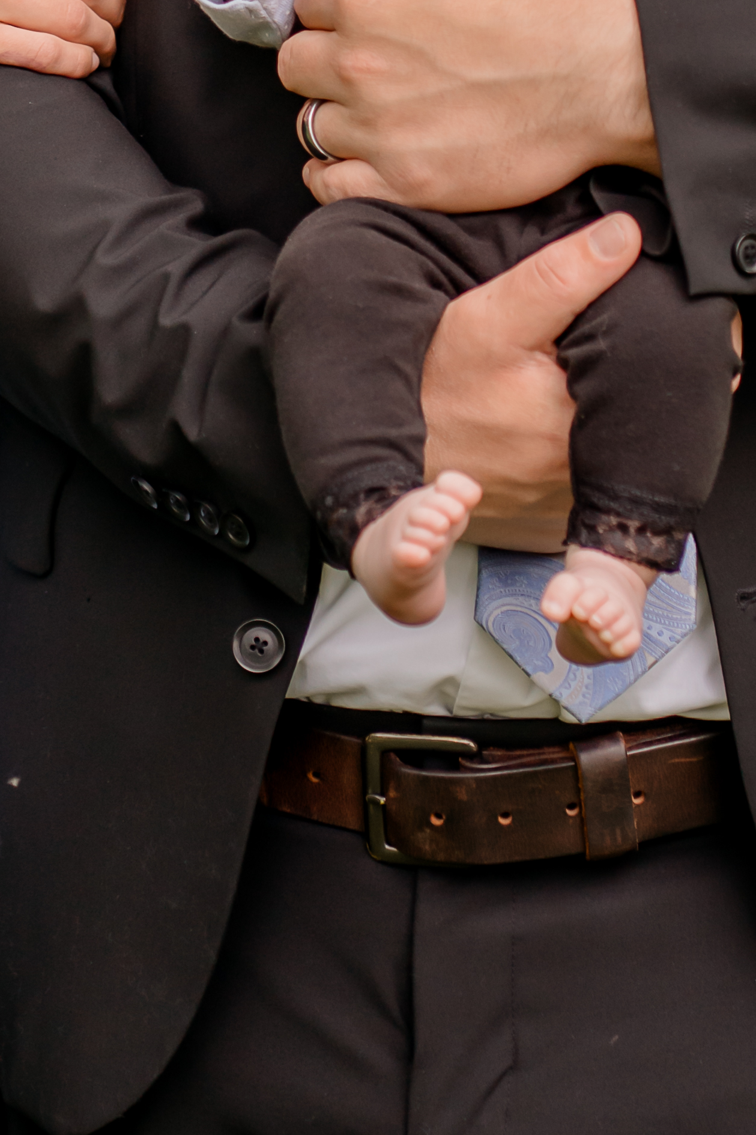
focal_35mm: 270
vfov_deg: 7.6
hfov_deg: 5.1
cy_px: -225
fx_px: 8506
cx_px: 322
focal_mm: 85
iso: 400
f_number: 2.8
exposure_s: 1/400
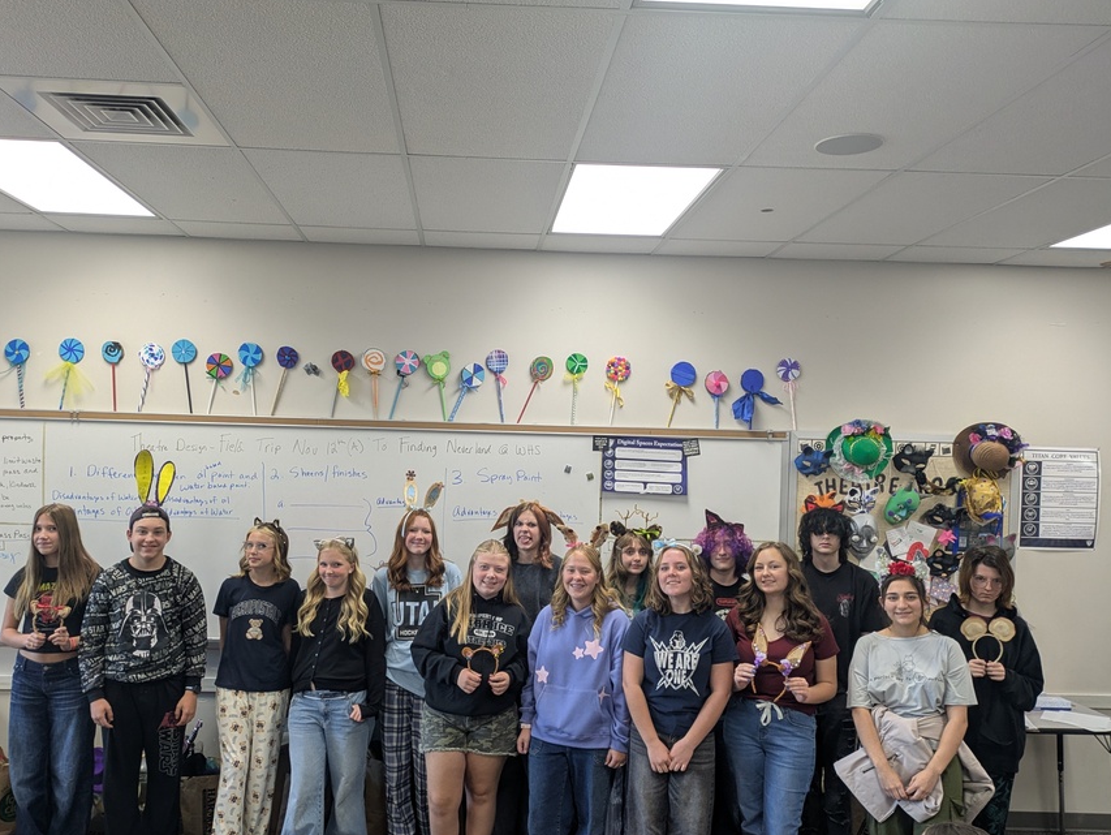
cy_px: 475
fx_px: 964
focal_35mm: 30
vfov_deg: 46.7
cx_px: 495
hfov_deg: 59.8
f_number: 1.89
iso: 70
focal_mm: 5.43
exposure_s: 1/40
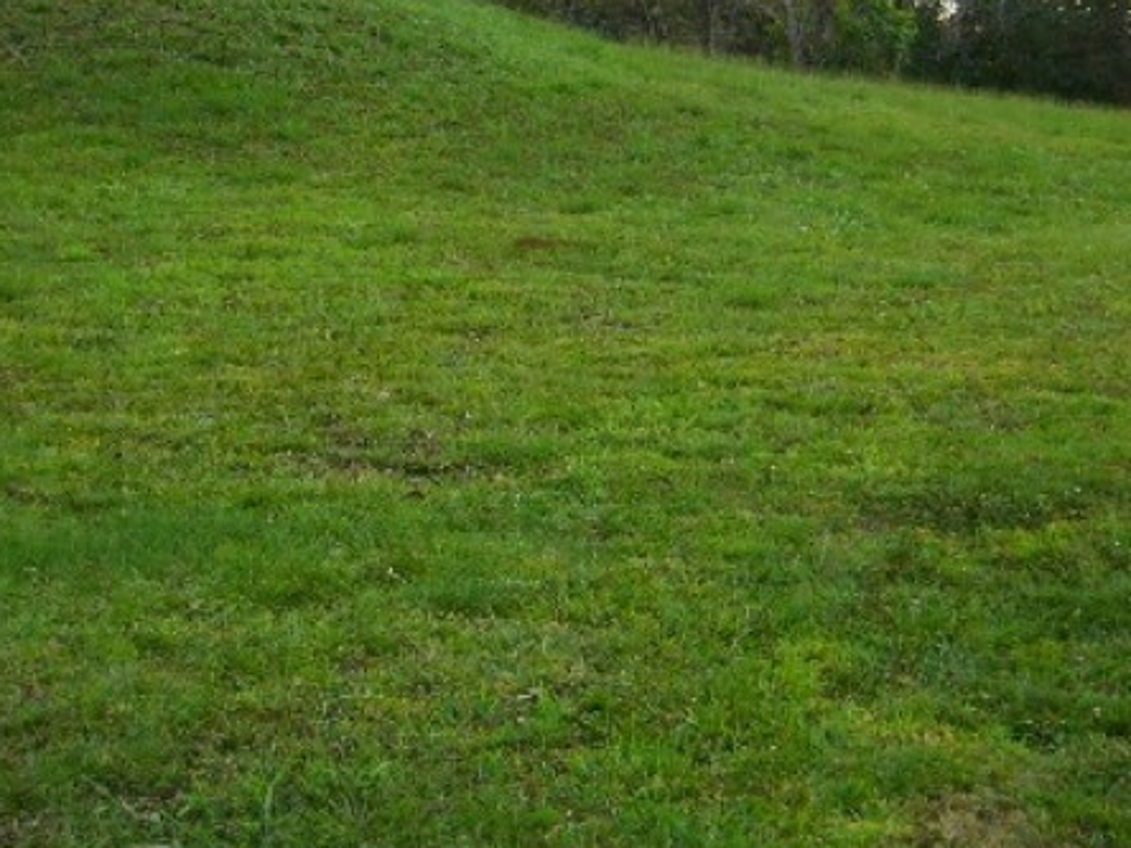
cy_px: 173
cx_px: 479
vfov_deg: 23.0
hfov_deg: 30.7
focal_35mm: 63
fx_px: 2058
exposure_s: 1/400
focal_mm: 5.8
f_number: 2.8
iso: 80
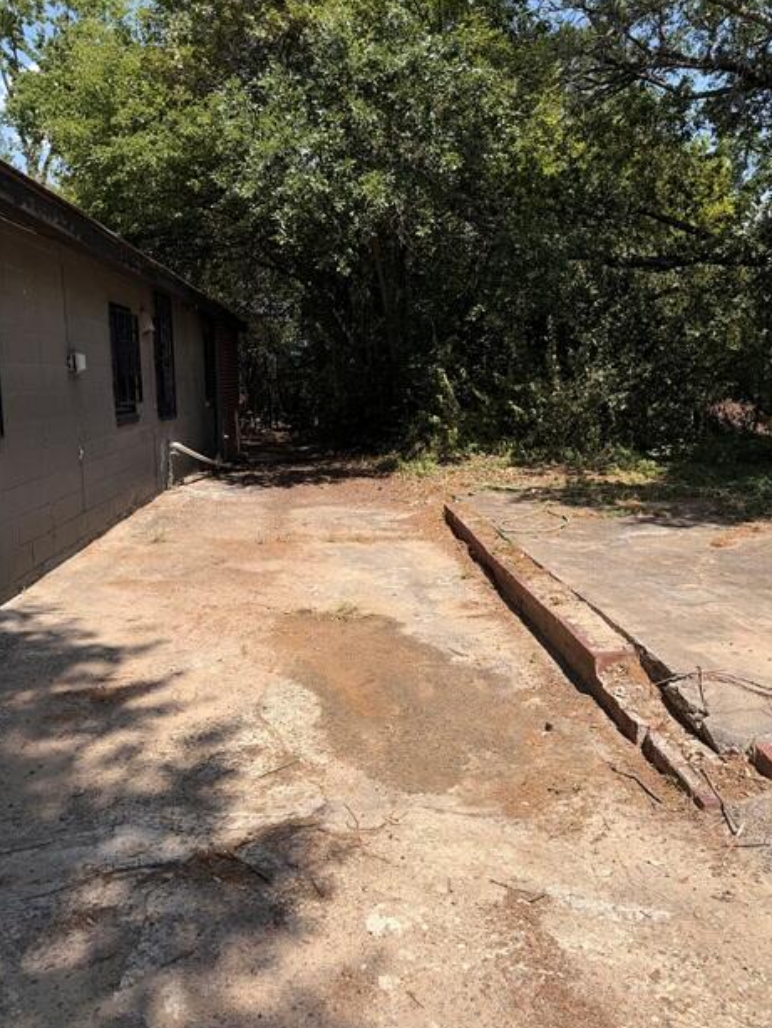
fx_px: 743
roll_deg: -1.6
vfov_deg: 69.4
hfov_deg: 54.9
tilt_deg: -10.3
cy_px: 529
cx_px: 372
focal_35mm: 25
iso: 80
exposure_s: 1/4167
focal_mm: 6.76
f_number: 1.78
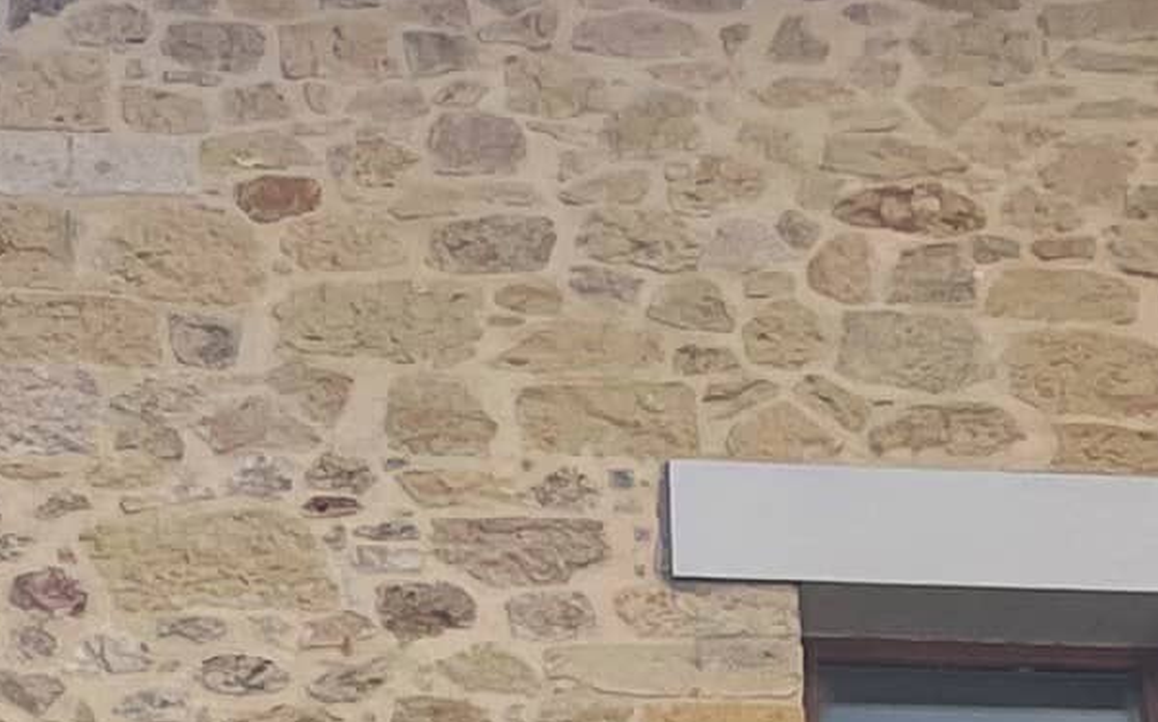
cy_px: 1796
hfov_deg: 11.1
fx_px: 5836
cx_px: -198
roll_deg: -1.8
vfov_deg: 6.7
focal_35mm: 185
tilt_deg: +27.8
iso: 32
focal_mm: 4.2
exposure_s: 1/1247
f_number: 1.6
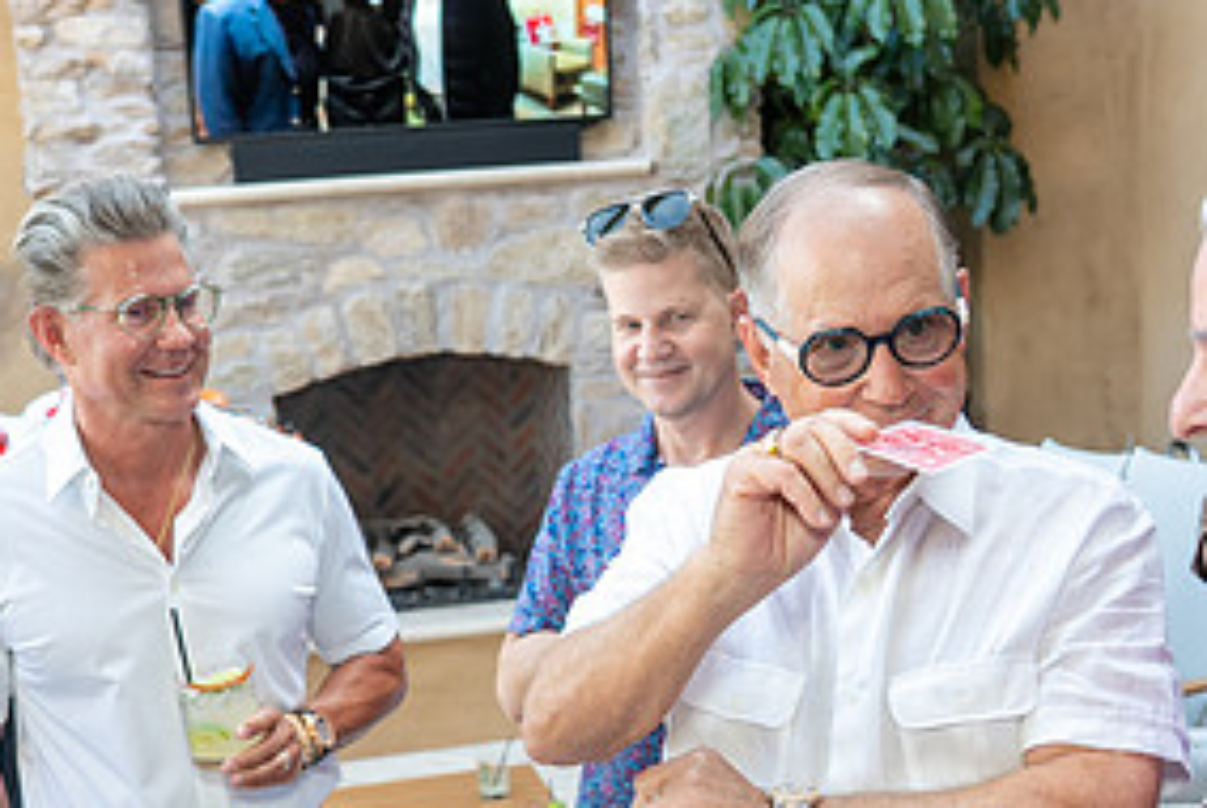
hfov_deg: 38.7
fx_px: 1712
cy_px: 610
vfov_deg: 26.2
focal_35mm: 51
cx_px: 502
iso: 400
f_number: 4
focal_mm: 25
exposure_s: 1/200
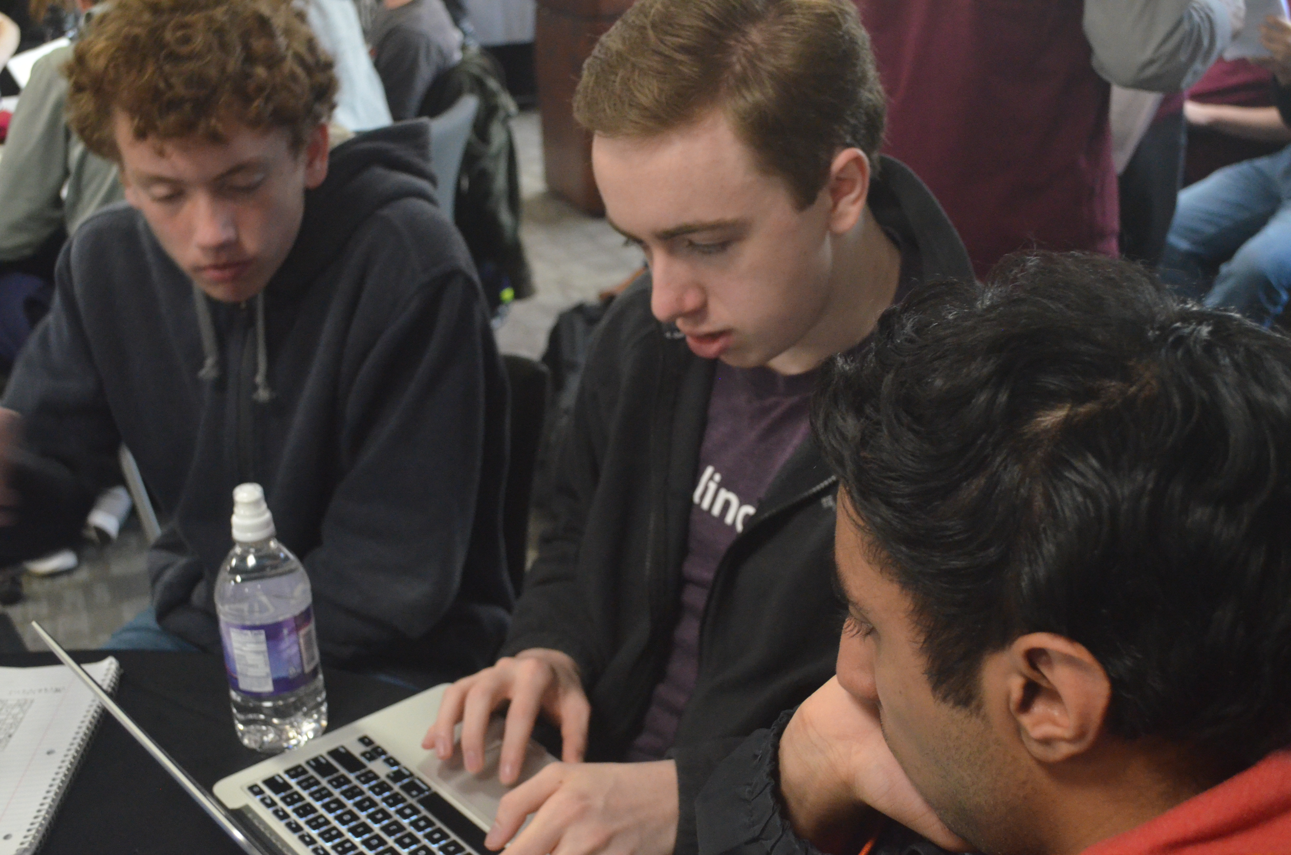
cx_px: 646
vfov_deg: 31.8
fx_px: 1503
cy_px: 428
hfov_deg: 46.5
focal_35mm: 42
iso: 3200
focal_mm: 28
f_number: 4.5
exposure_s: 1/25
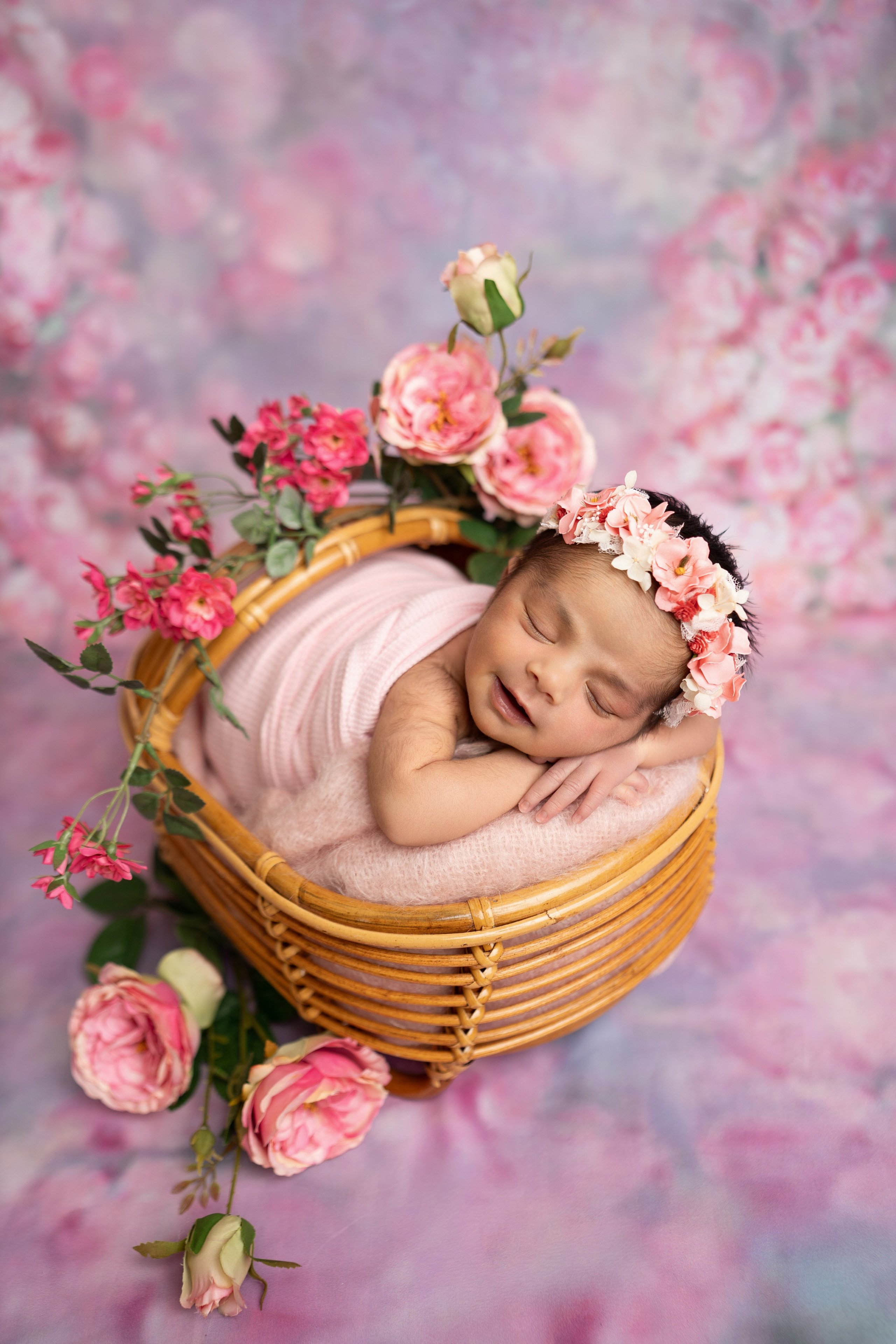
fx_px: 1307
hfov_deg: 37.9
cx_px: 448
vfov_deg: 54.4
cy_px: 672
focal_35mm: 35
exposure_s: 1/200
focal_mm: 35
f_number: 2
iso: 100
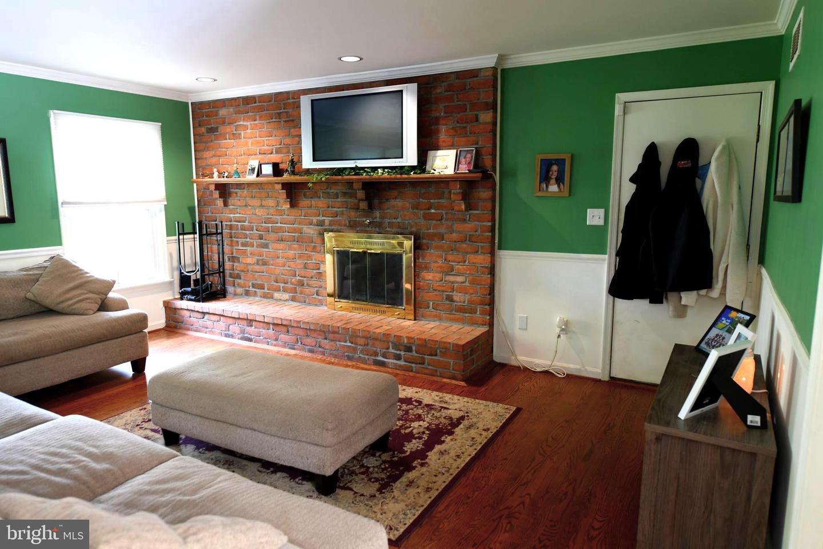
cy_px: 274
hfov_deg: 73.7
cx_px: 412
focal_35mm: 24
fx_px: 549
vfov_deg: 53.1
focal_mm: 24
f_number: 4.5
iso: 720
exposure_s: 1/15
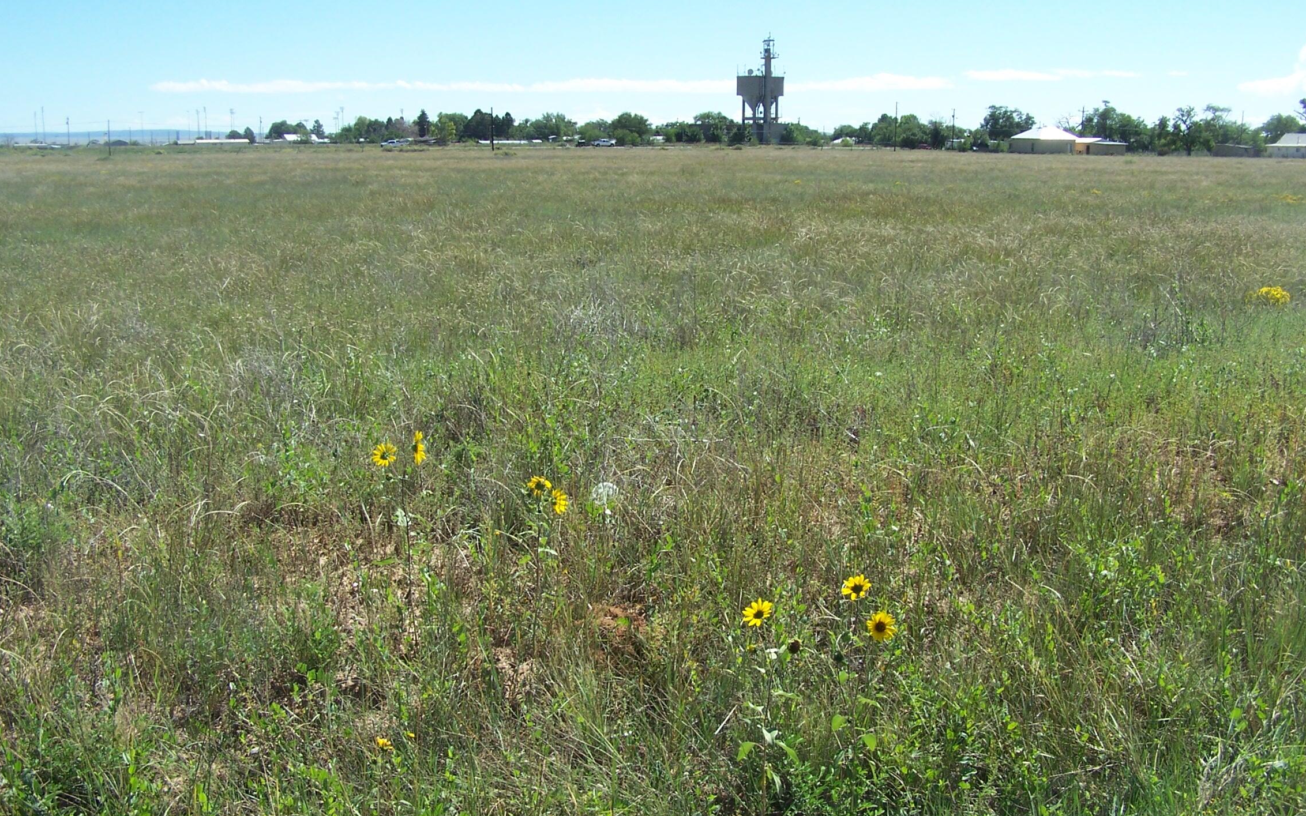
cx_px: 654
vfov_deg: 31.2
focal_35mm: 41
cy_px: 397
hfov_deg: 48.2
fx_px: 1459
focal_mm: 6.3
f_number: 4
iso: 80
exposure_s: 1/500
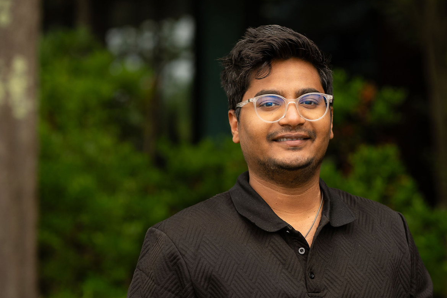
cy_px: 140
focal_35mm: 102
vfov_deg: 13.4
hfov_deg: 20.0
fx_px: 1266
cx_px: 255
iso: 160
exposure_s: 1/400
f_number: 2.5
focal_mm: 85
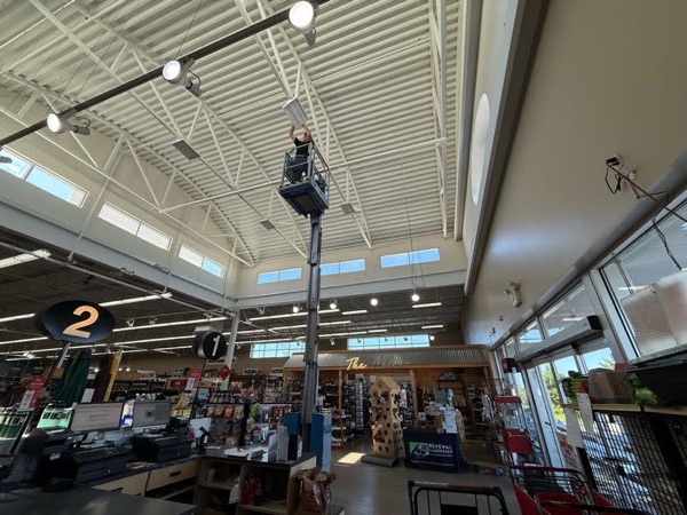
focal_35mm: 14
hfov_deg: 102.1
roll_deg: +0.1
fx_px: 278
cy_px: 258
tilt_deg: +25.3
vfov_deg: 85.7
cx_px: 344
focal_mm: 2.22
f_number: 2.2
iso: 64
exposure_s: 1/193
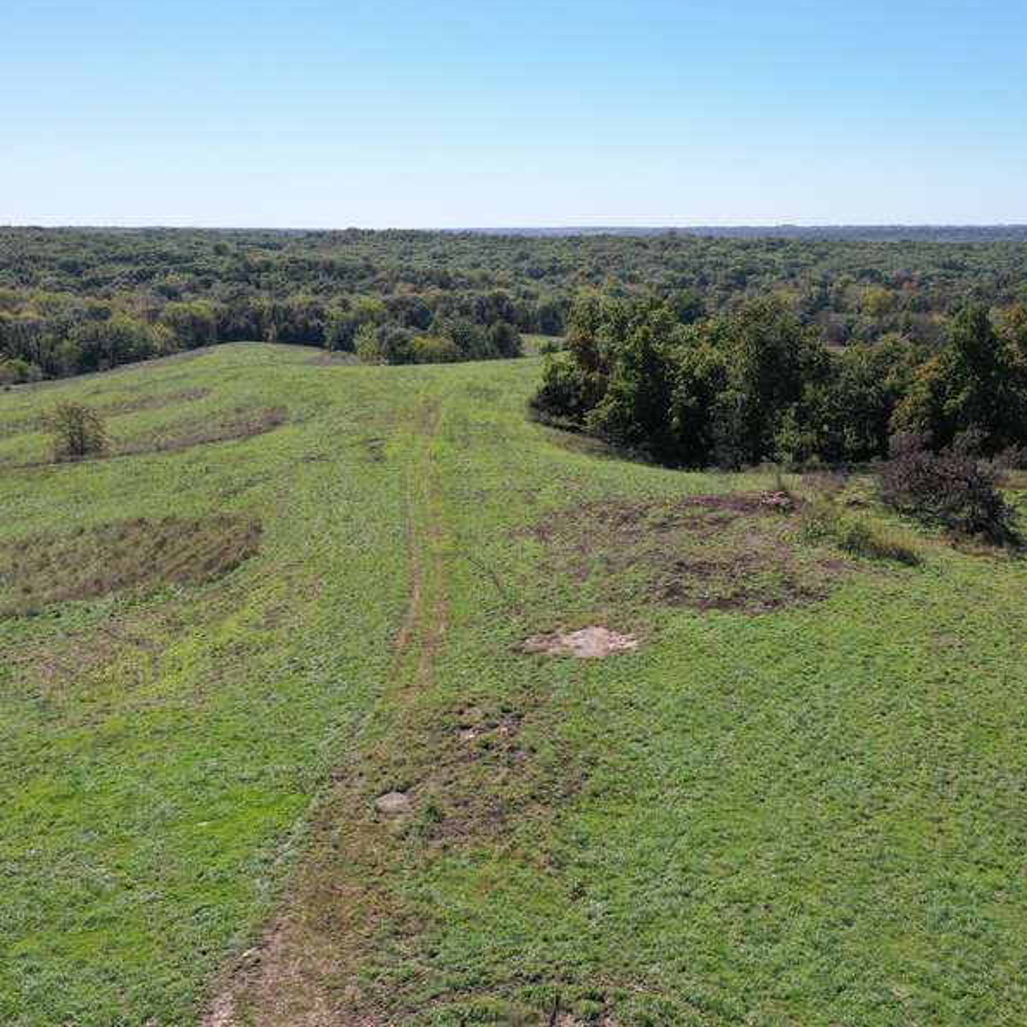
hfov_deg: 45.7
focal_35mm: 36
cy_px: 511
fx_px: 1208
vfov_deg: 46.0
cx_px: 639
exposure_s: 1/400
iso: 100
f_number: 5.6
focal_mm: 10.26
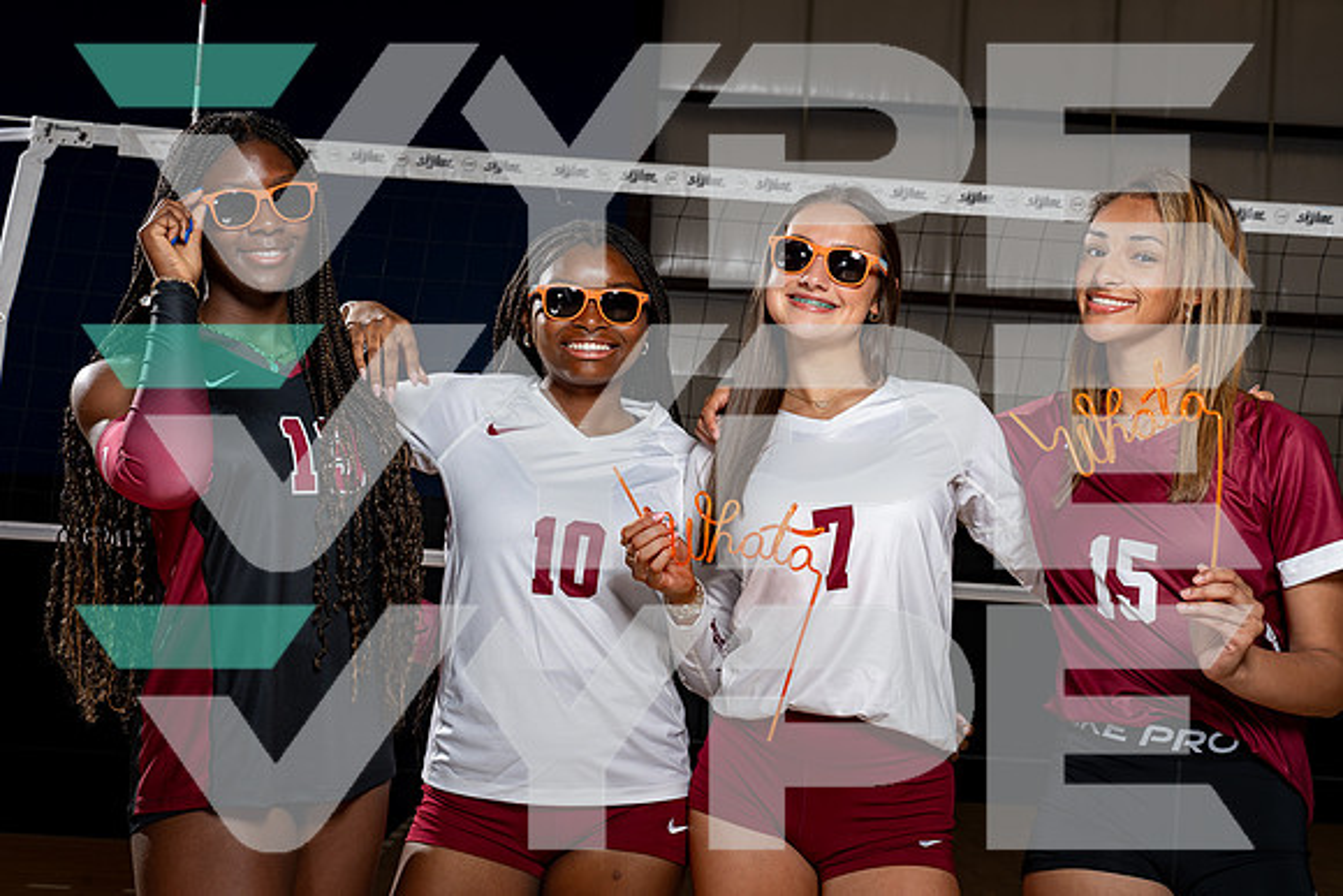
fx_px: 2015
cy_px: 448
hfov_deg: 36.9
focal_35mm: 54
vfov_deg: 25.1
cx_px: 672
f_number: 8
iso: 100
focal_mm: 54
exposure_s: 1/250
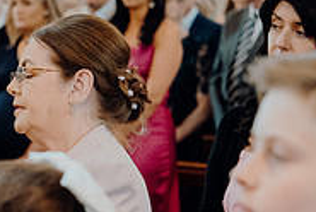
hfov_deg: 9.2
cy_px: 134
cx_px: -101
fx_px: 1925
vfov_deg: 6.3
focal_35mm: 219
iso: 4000
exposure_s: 1/160
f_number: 3.5
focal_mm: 70
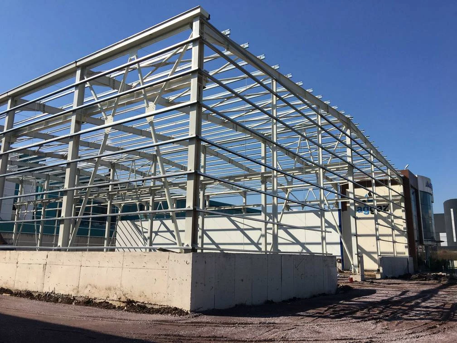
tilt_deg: +14.2
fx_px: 383
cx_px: 228
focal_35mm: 29
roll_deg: -1.5
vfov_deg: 48.2
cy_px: 172
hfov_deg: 61.7
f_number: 2.2
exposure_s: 1/2137
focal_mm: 4.15
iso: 25
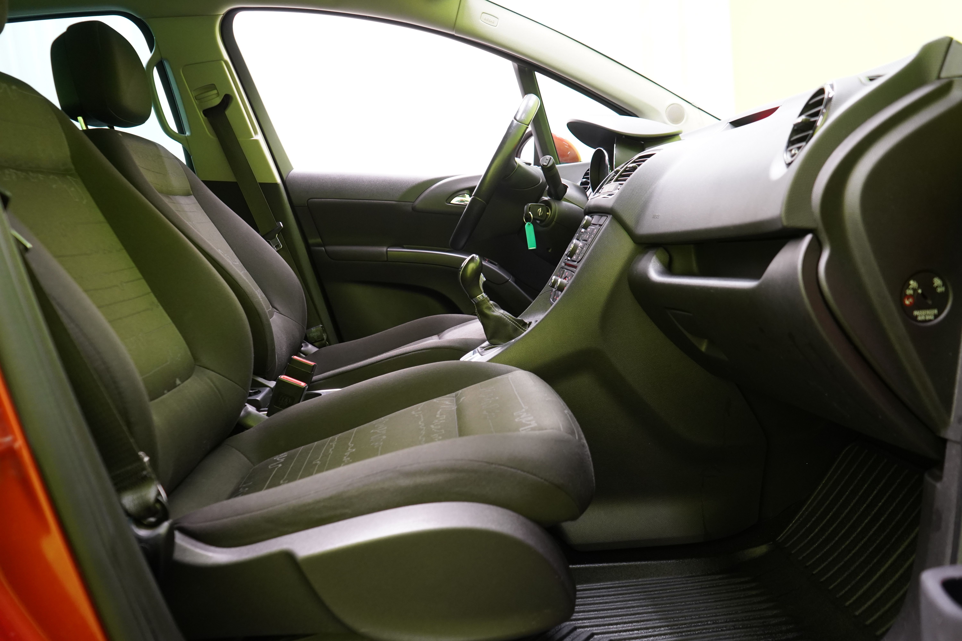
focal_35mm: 28
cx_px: 481
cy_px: 320
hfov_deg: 65.5
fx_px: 748
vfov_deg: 46.4
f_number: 5
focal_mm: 28
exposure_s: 1/20
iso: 2500
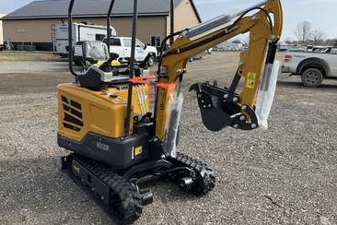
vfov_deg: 39.8
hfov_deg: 57.2
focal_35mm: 33
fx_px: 309
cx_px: 160
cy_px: 91
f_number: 1.8
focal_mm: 3
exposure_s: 1/1250
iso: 25
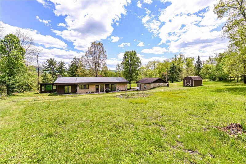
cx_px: 123
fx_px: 96
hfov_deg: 104.3
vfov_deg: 81.1
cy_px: 82
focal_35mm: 14
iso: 100
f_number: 8
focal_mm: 14
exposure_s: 1/160
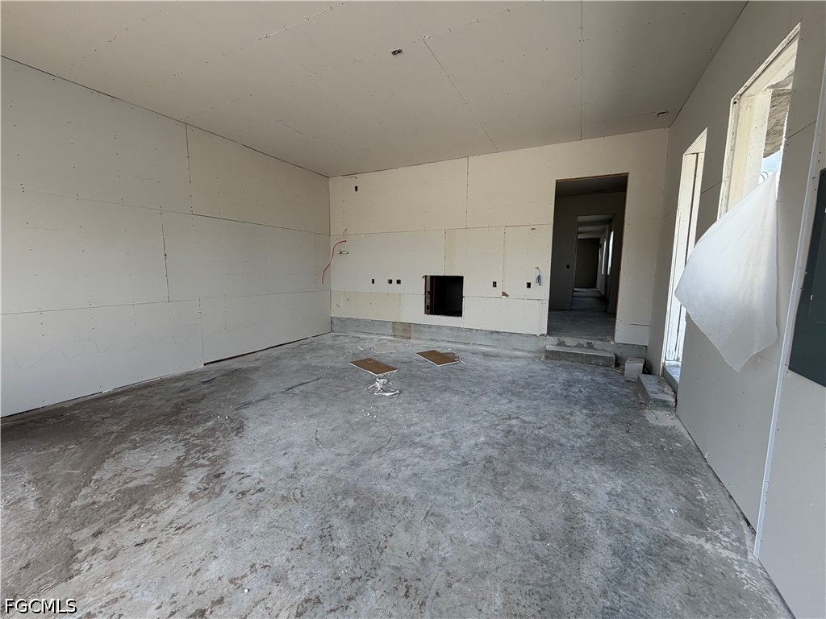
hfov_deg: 102.1
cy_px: 310
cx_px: 413
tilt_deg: -6.4
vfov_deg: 85.7
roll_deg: -0.1
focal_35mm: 14
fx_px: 334
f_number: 2.2
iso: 50
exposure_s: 1/502
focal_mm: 2.22
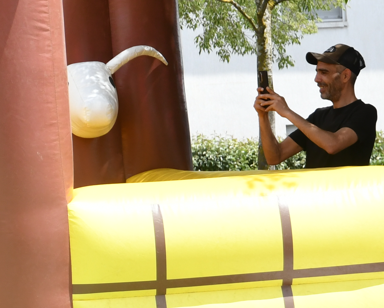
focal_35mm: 229
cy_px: 281
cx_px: -162
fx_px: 2603
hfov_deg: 8.3
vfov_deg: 6.7
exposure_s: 1/1250
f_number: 5.6
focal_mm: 46
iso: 500
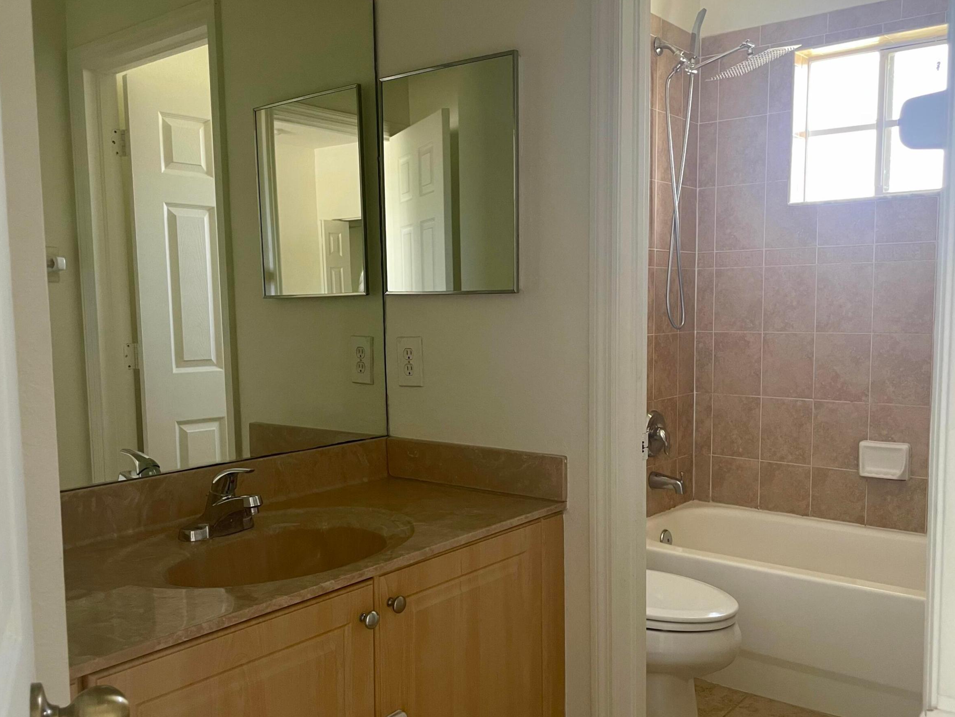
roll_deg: +0.1
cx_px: 505
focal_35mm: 32
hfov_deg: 56.8
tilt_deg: -6.0
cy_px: 400
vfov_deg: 44.1
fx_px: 883
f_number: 1.6
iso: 125
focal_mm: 4.2
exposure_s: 1/80
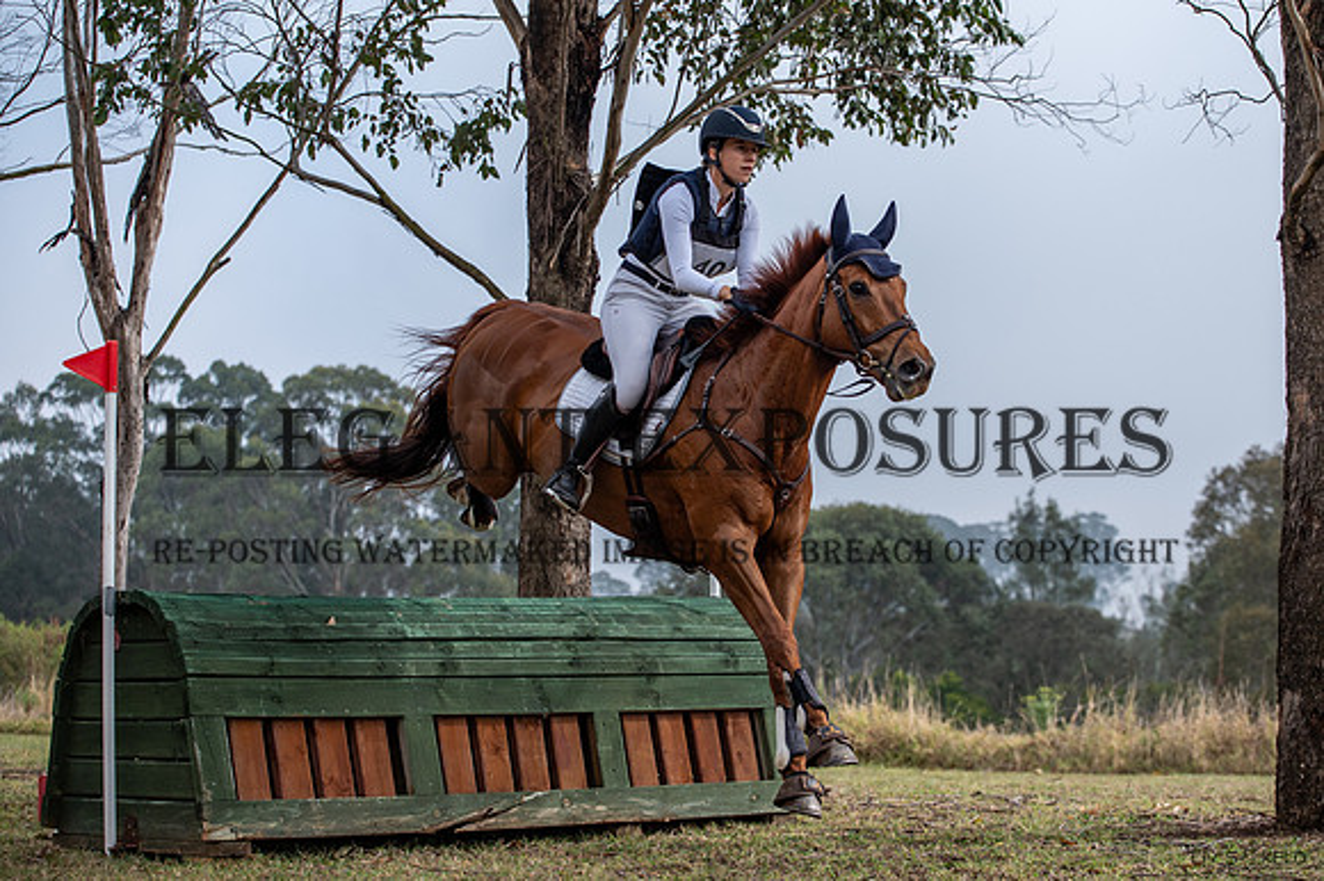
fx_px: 2922
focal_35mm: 79
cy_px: 391
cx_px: 752
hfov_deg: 25.5
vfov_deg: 17.1
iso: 200
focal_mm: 70
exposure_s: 1/2000
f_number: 3.5
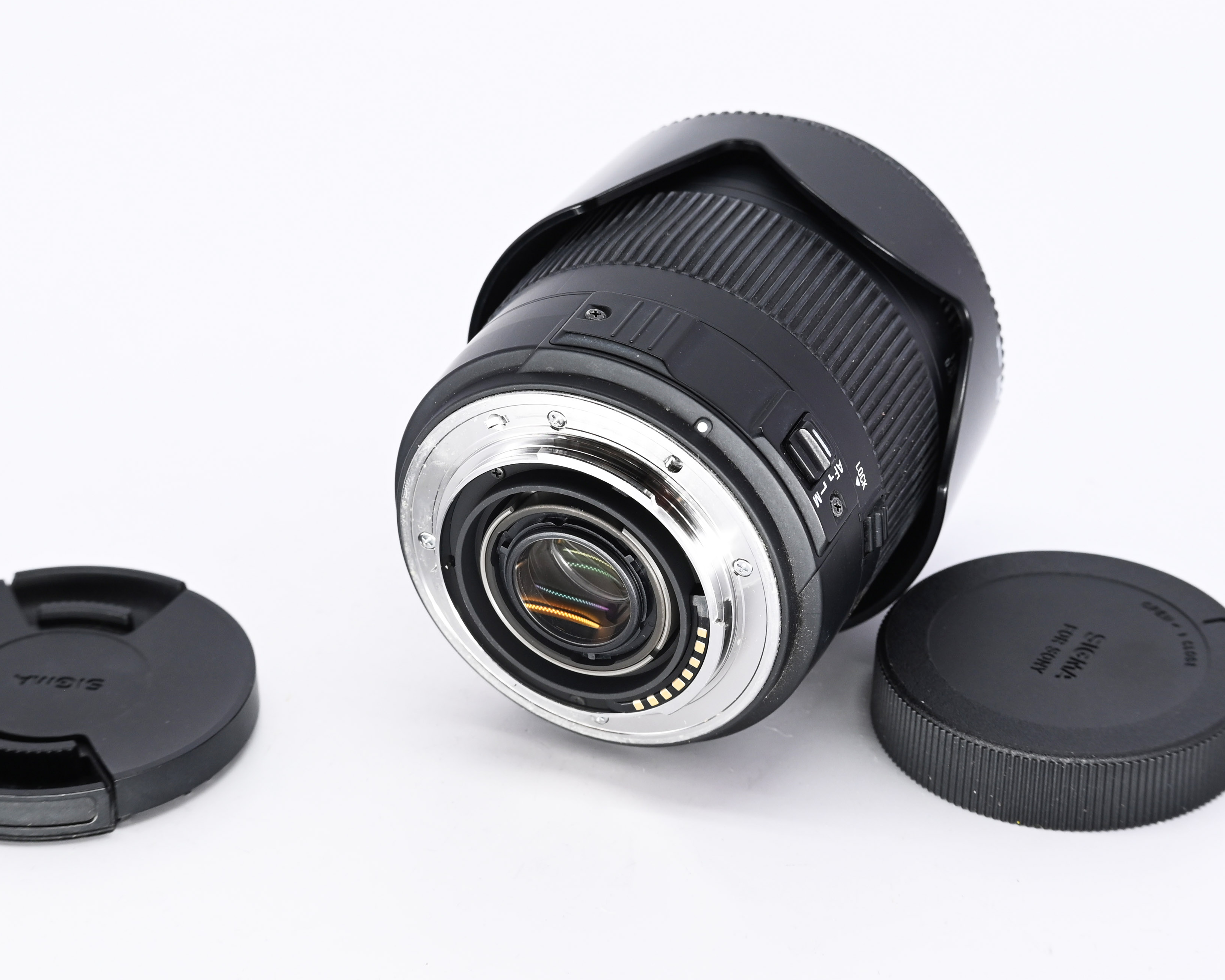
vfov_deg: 18.1
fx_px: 3082
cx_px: 634
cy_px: 491
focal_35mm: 85
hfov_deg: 22.5
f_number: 9
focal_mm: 50
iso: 500
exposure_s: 1/125
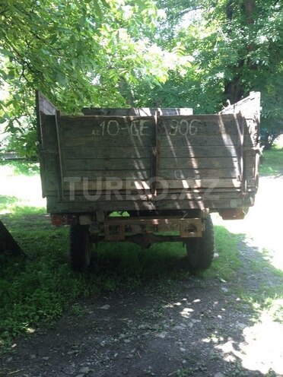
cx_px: 142
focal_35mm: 35
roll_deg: -0.4
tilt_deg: -10.8
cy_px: 188
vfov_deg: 52.6
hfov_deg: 40.7
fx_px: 382
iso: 64
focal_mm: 4.28
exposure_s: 1/60
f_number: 2.4
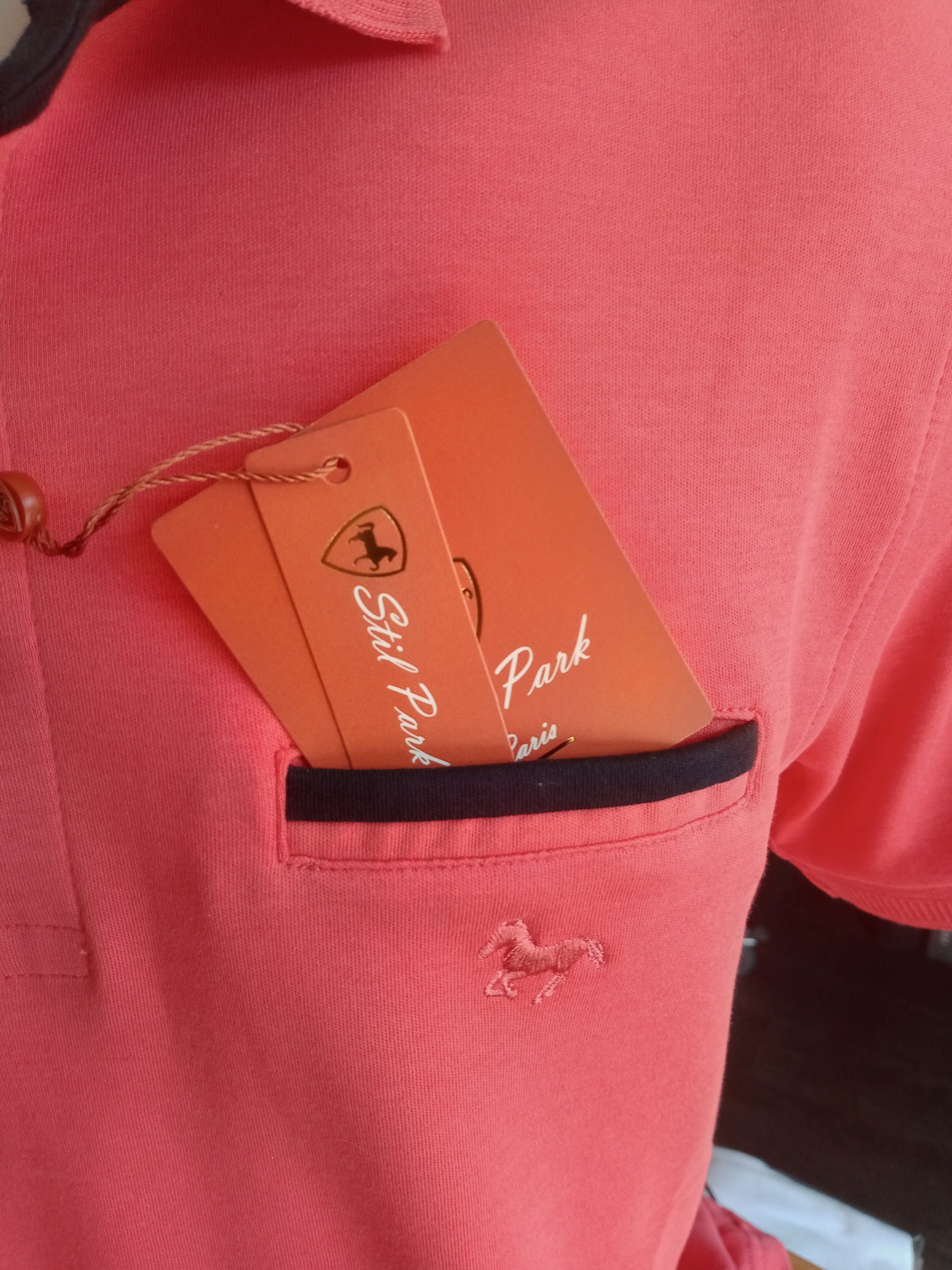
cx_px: 476
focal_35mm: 27
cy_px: 635
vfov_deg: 65.3
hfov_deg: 51.4
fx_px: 990
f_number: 2
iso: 122
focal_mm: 3.54
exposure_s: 1/50
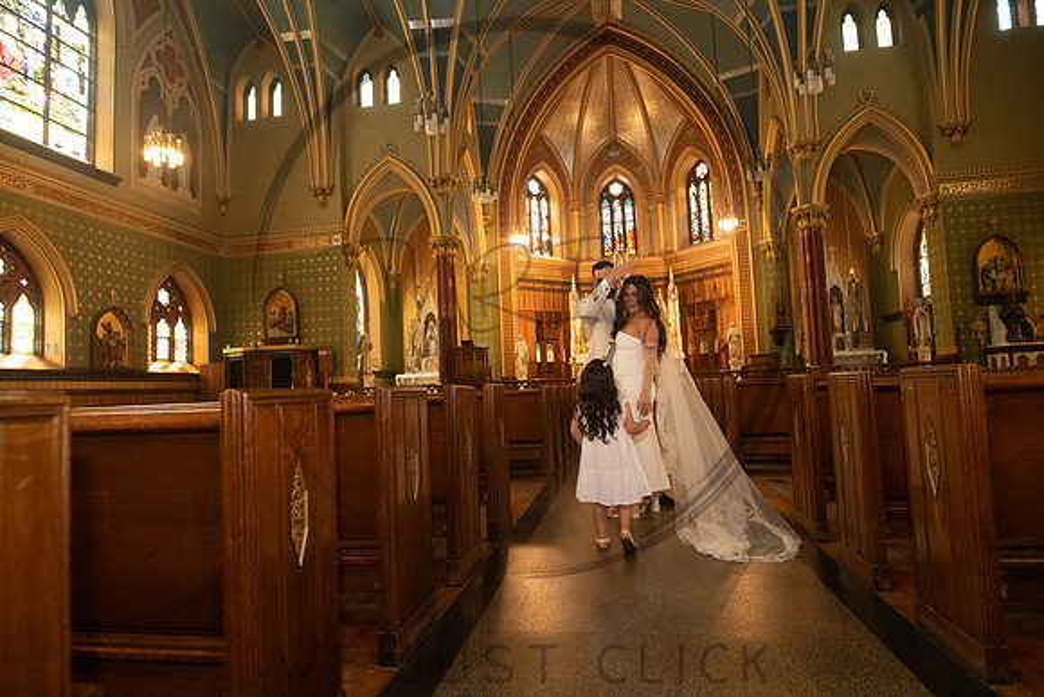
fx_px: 580
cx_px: 522
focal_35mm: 20
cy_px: 348
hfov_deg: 84.0
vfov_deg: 62.0
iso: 6400
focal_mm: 20
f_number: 3.5
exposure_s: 1/160
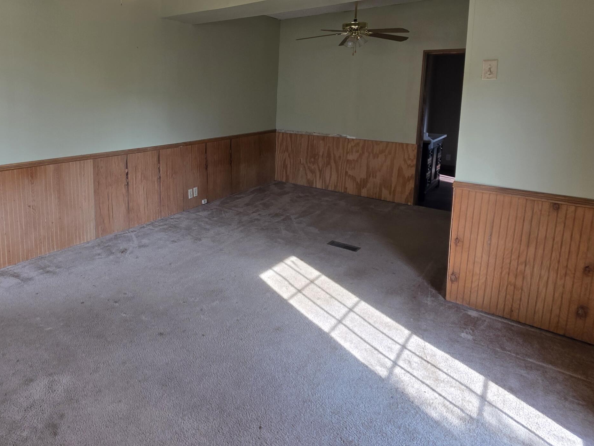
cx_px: 217
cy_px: 145
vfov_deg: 61.7
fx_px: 360
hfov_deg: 77.4
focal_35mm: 21
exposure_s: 1/120
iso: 40
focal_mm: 2.2
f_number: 1.9
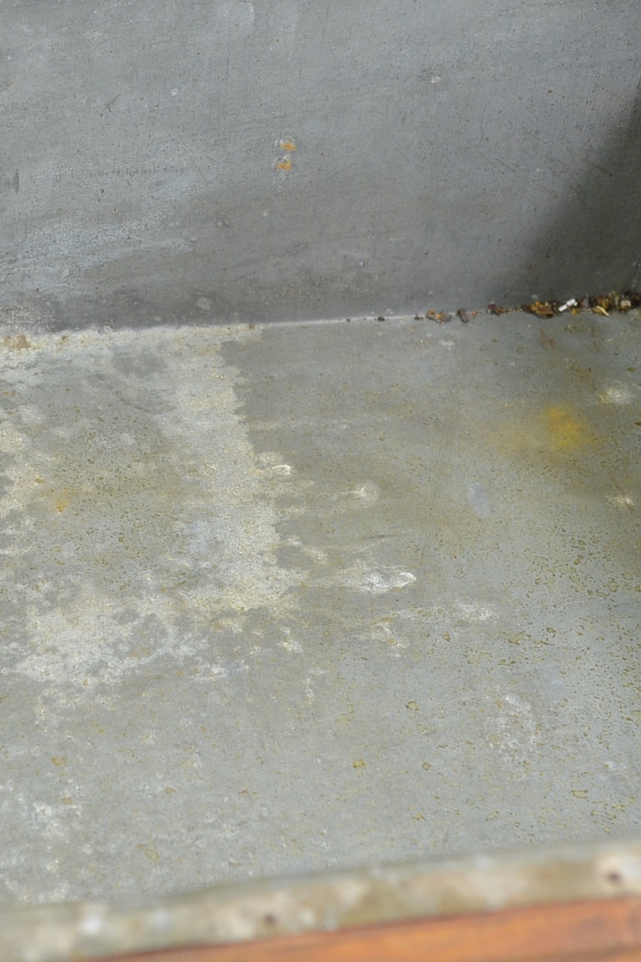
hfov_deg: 16.2
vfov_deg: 24.5
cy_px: 515
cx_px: 27
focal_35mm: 83
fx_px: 2217
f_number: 4.5
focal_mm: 26
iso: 400
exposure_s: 1/80
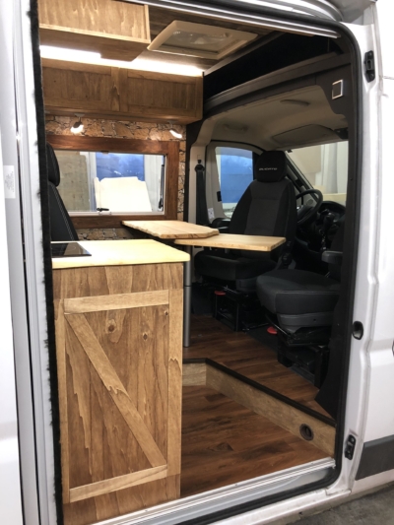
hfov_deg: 49.8
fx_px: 425
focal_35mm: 28
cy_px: 262
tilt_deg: -9.8
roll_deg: +0.7
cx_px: 197
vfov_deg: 63.4
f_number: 1.8
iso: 80
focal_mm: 4
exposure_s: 1/17
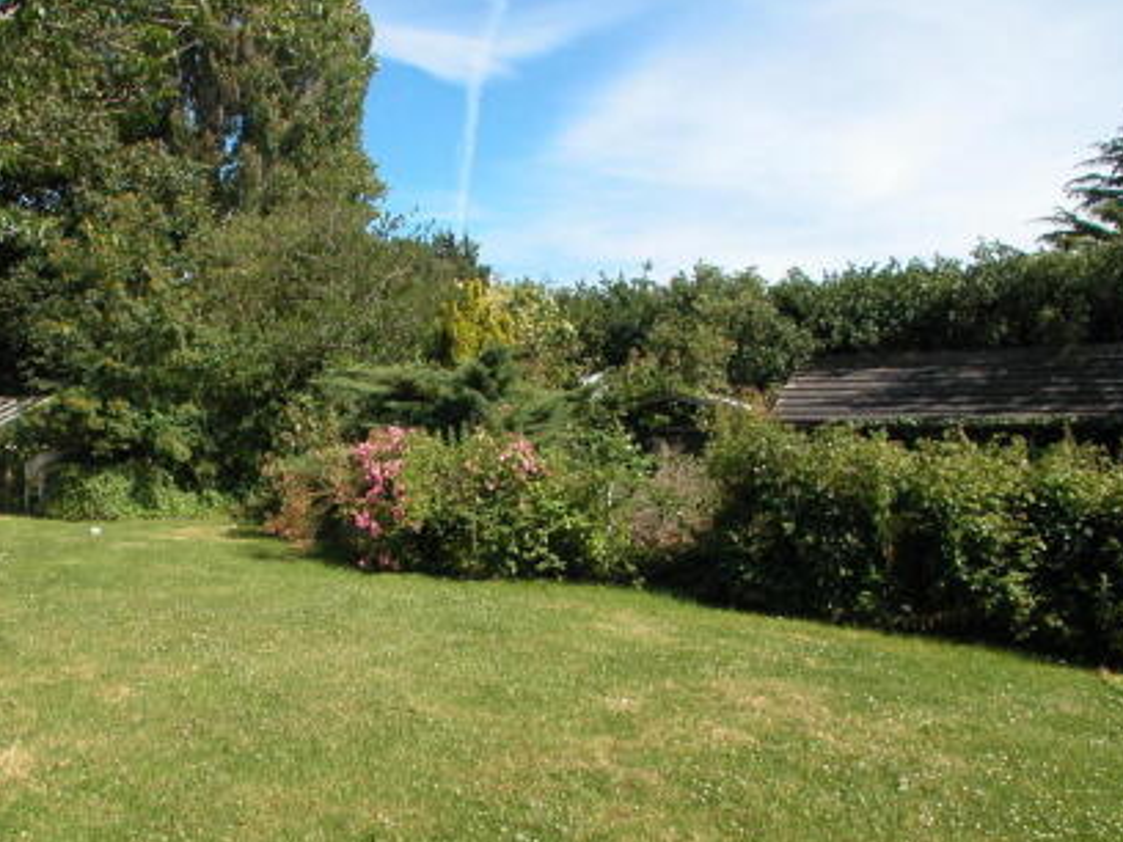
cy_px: 505
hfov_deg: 46.4
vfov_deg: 35.8
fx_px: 1298
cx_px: 423
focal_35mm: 40
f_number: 6.3
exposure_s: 1/281
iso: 100
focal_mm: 7.1
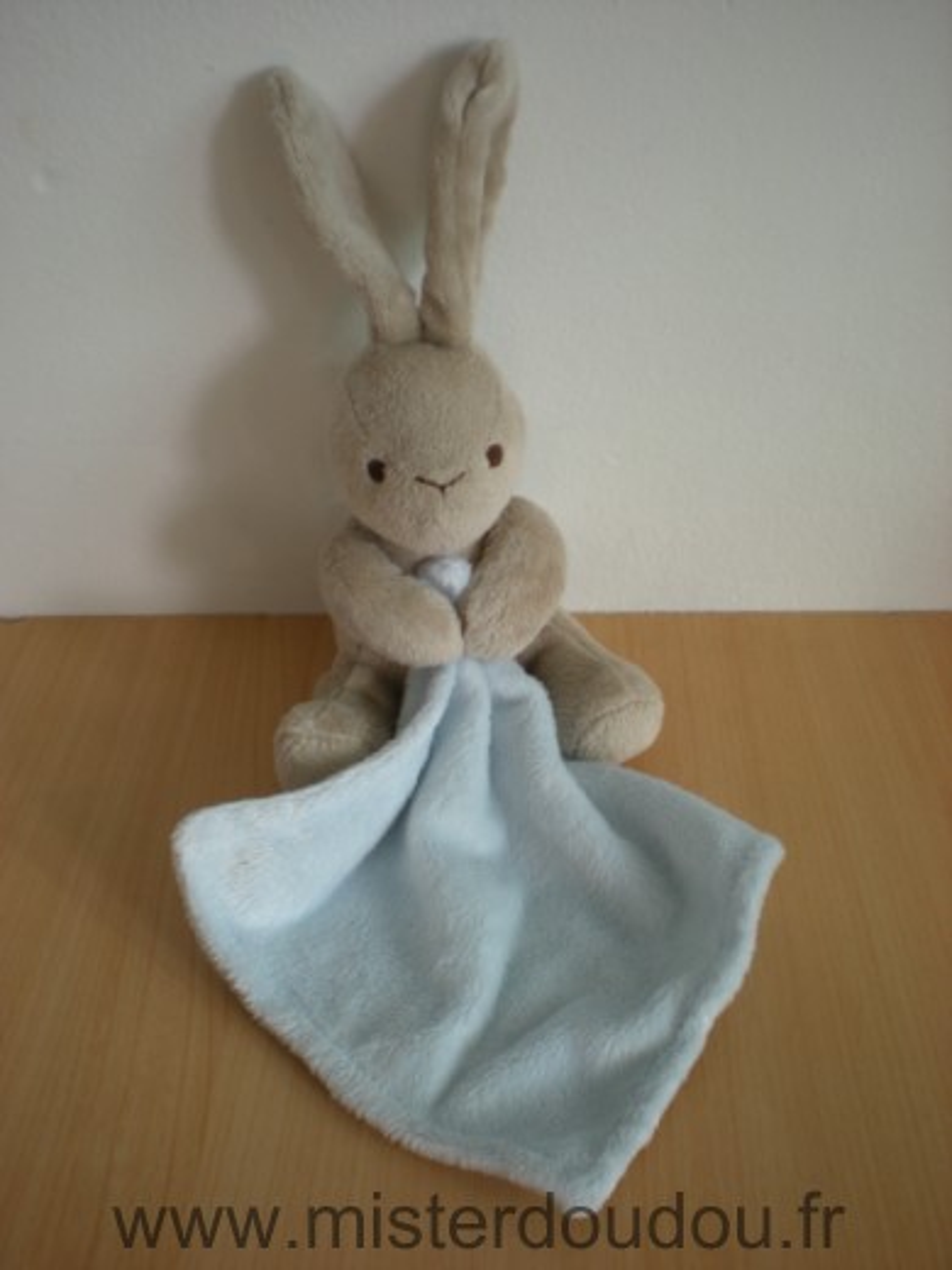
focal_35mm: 38
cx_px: 476
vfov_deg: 49.0
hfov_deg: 37.7
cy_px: 635
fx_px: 1393
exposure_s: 1/68.2
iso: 64
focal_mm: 6.3
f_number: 3.1
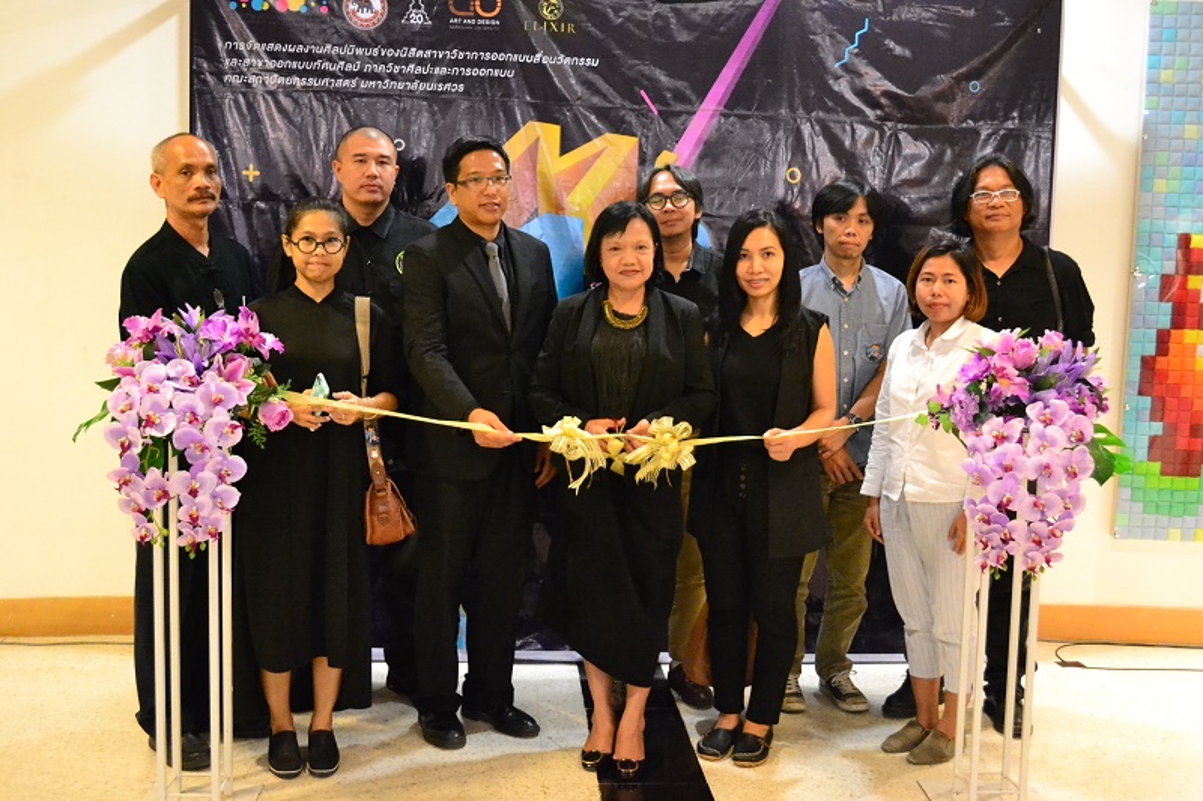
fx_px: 1203
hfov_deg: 53.1
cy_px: 400
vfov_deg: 36.9
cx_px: 602
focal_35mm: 36
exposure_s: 1/50
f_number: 4
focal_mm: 24
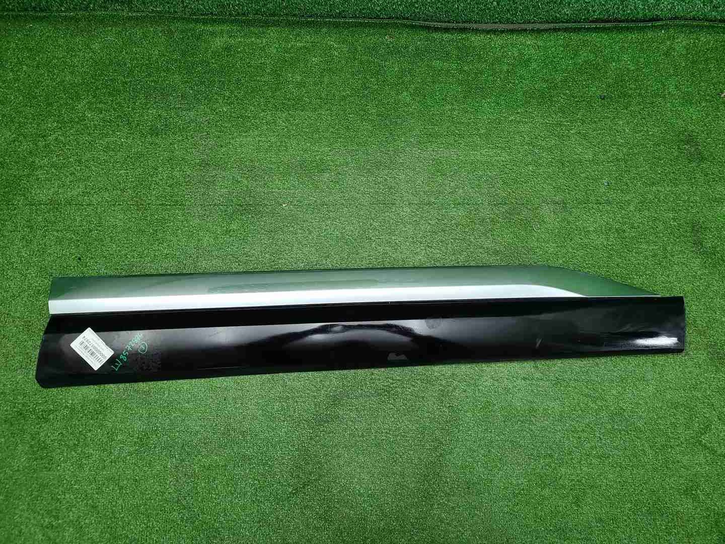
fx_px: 545
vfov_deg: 53.1
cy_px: 272
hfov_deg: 67.3
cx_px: 362
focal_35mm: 26
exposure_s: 1/50
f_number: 1.8
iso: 116
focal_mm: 5.4
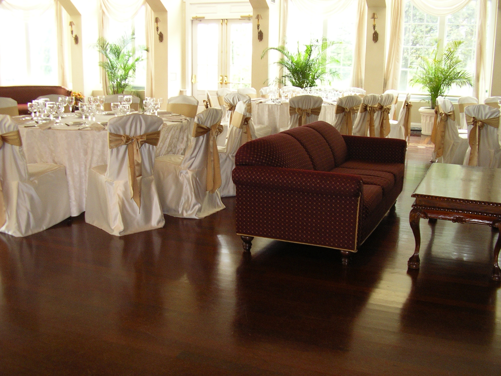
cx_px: 250
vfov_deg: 37.7
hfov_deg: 49.0
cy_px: 188
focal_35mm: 38
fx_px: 550
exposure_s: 1/15
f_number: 2.9
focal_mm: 5.8
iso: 125
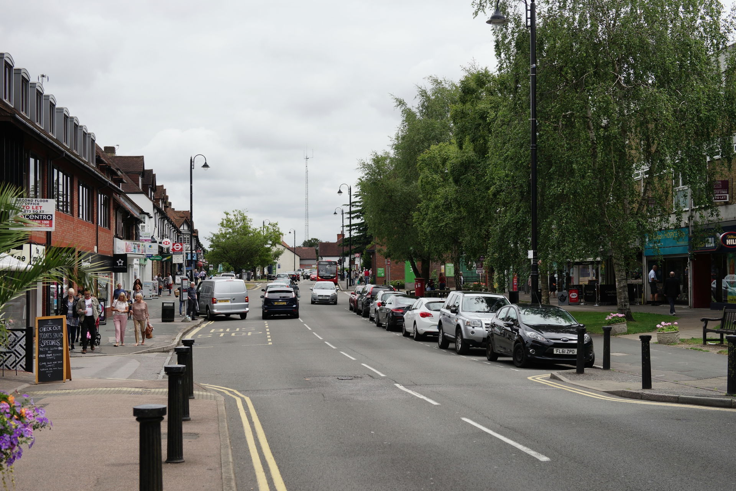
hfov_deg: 39.6
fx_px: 1022
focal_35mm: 50
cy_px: 246
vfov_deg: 27.0
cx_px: 368
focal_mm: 50
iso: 125
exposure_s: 1/800
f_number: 5.6
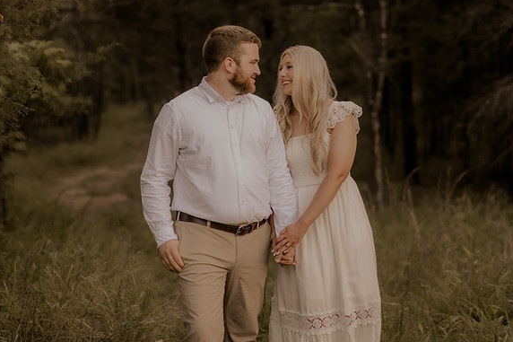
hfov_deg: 26.7
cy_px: 171
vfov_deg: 17.9
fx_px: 1083
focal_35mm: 76
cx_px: 257
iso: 200
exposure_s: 1/320
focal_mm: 50
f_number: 2.2
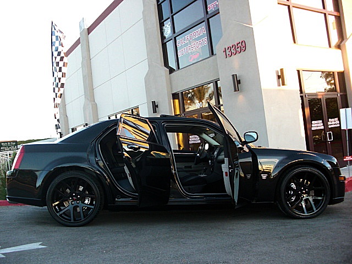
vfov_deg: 39.7
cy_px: 132
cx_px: 176
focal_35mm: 36
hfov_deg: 51.4
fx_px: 366
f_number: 2.8
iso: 200
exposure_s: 1/100
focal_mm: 6.3
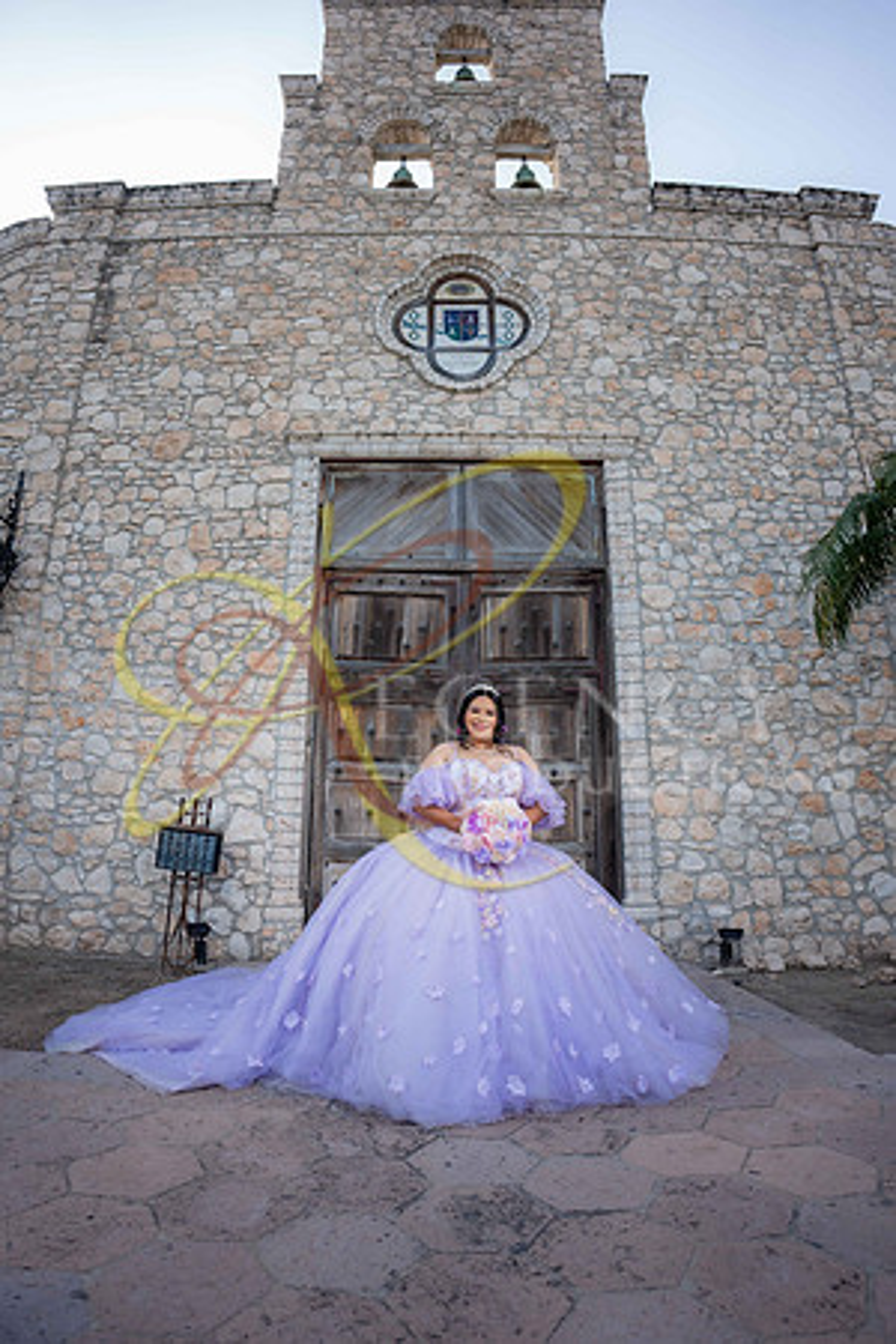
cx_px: 448
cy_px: 672
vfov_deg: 84.0
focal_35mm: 20
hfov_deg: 61.9
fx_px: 747
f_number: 2.8
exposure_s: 1/640
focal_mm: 20
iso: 125
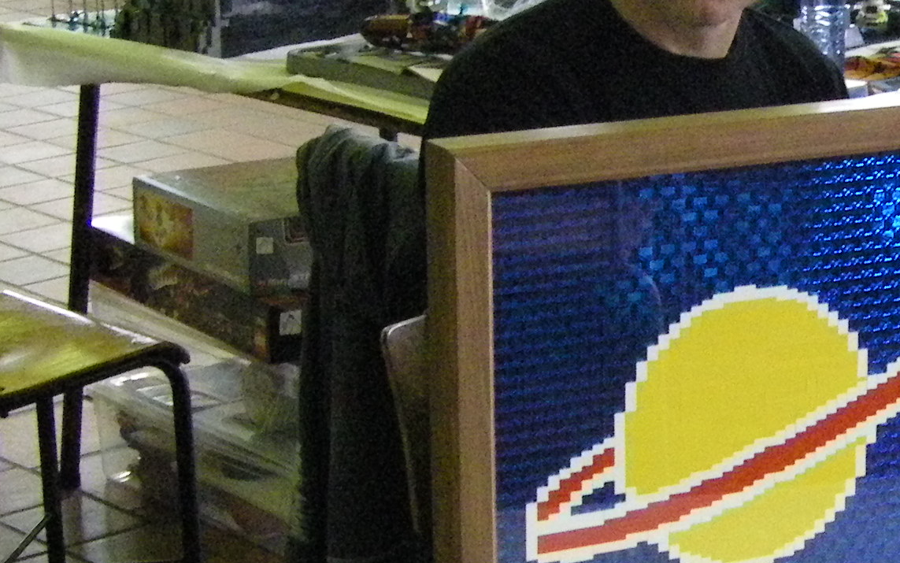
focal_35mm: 115
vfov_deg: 11.4
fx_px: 2821
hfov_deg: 17.7
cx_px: 894
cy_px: 245
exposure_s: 1/30
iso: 800
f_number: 3.5
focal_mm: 6.3
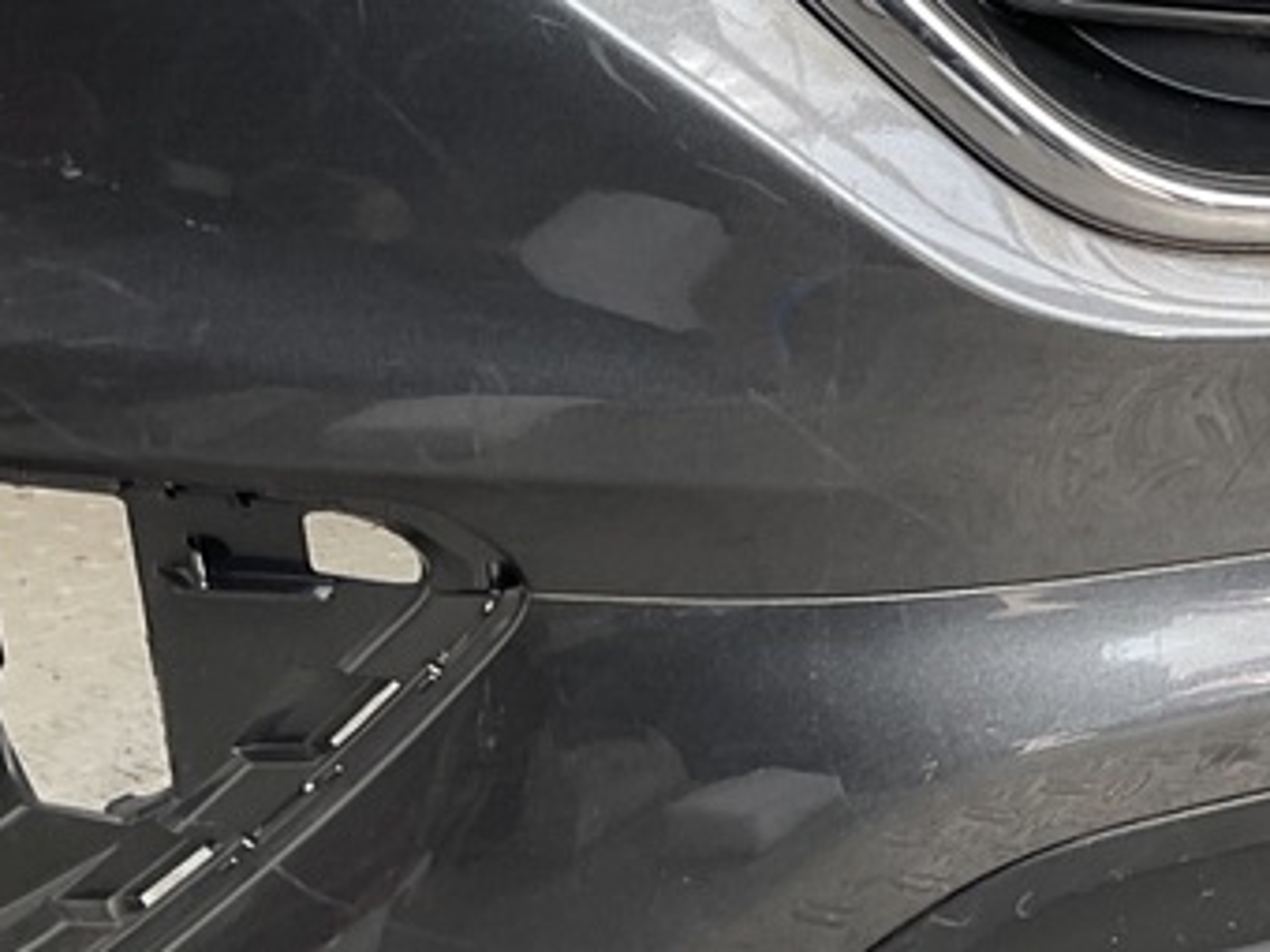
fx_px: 3155
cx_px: 1729
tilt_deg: -11.5
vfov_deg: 17.0
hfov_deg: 20.4
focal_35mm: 86
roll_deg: +1.3
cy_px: 157
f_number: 1.8
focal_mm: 3
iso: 16
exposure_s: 1/102
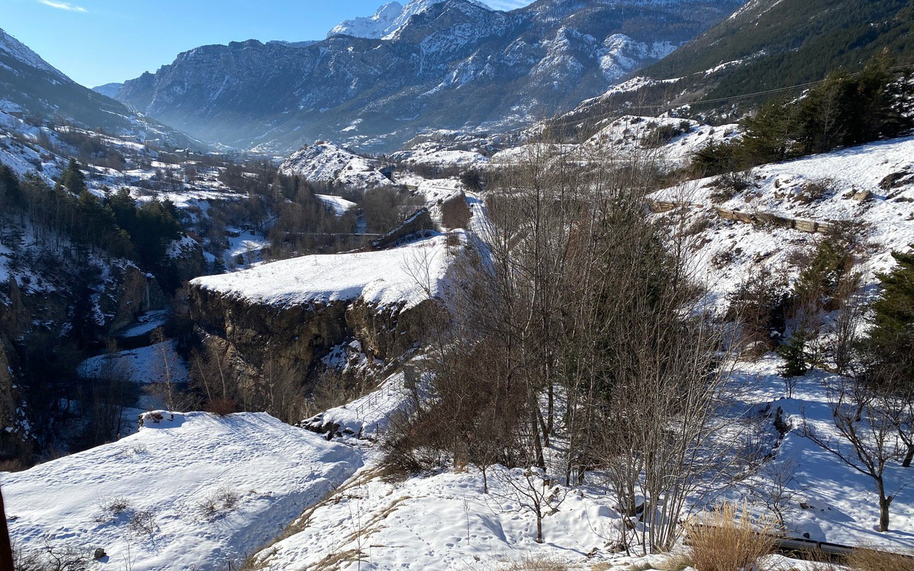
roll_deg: -1.1
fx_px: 697
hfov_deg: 66.5
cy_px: 345
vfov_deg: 44.3
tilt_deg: -16.0
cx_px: 456
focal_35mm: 28
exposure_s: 1/3984
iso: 32
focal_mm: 4.25
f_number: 1.8
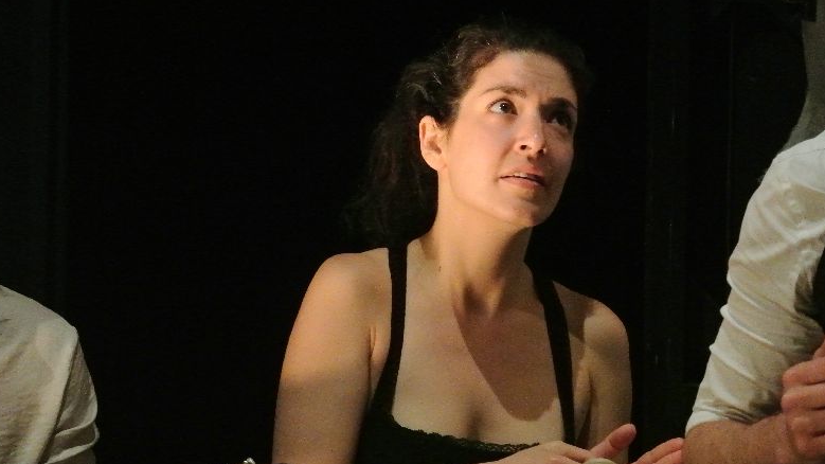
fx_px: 7000
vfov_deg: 3.8
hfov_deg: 6.7
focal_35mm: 320
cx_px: 409
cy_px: 238
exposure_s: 1/400
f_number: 6.3
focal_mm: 110
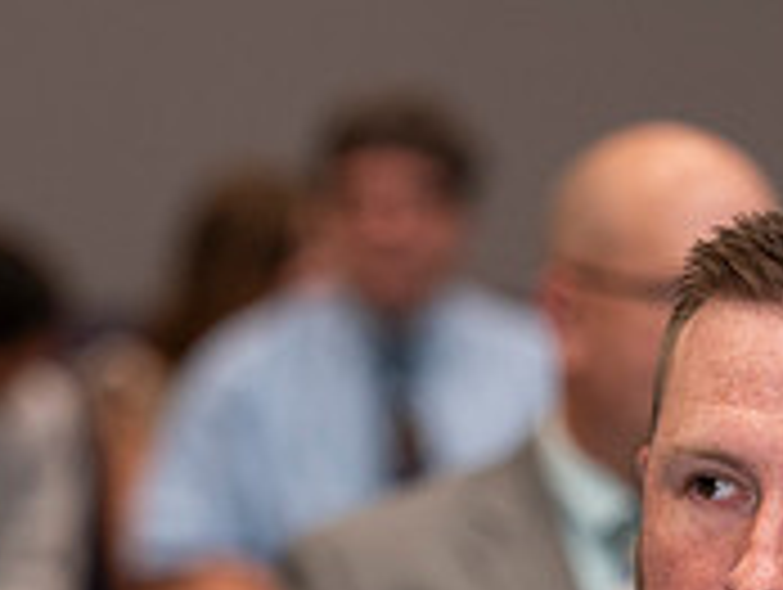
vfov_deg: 3.8
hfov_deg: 5.1
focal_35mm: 390
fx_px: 8834
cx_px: 405
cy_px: 829
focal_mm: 122
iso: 1600
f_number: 2.8
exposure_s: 1/125
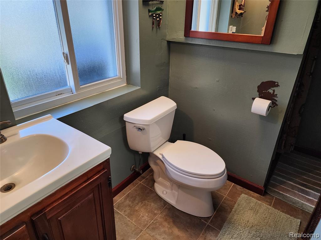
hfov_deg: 73.9
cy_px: 120
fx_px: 213
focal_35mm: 23
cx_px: 160
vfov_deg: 58.9
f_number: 1.8
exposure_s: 1/120
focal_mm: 6.4
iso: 125
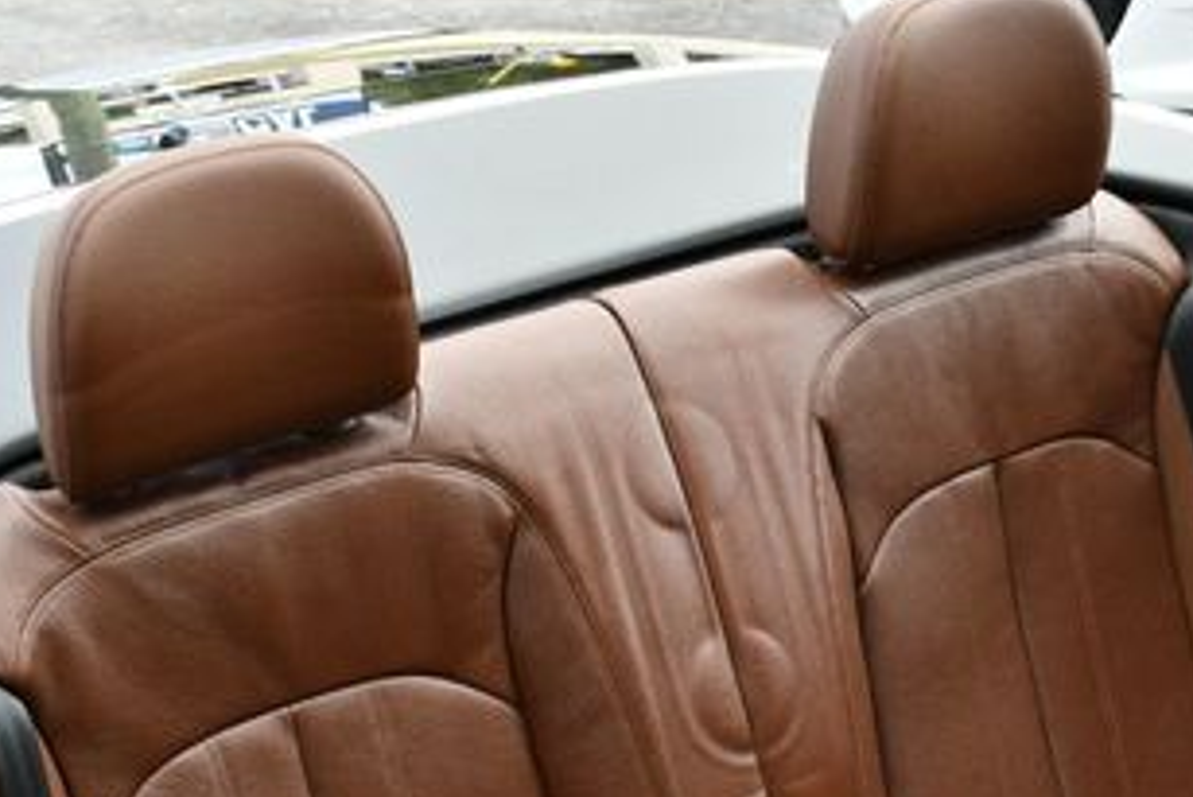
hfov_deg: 26.8
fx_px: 2486
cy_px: 746
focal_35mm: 75
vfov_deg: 17.9
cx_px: 785
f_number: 5.6
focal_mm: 18
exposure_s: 1/250
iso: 400
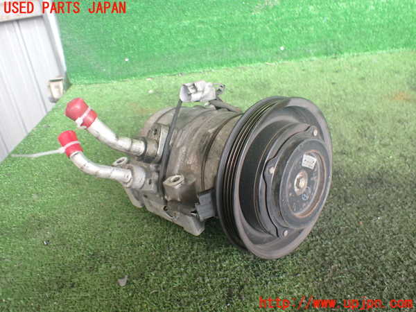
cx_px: 208
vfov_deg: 46.8
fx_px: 361
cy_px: 156
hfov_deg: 60.0
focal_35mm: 30
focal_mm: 5.4
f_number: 2.3
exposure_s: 1/125
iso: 500
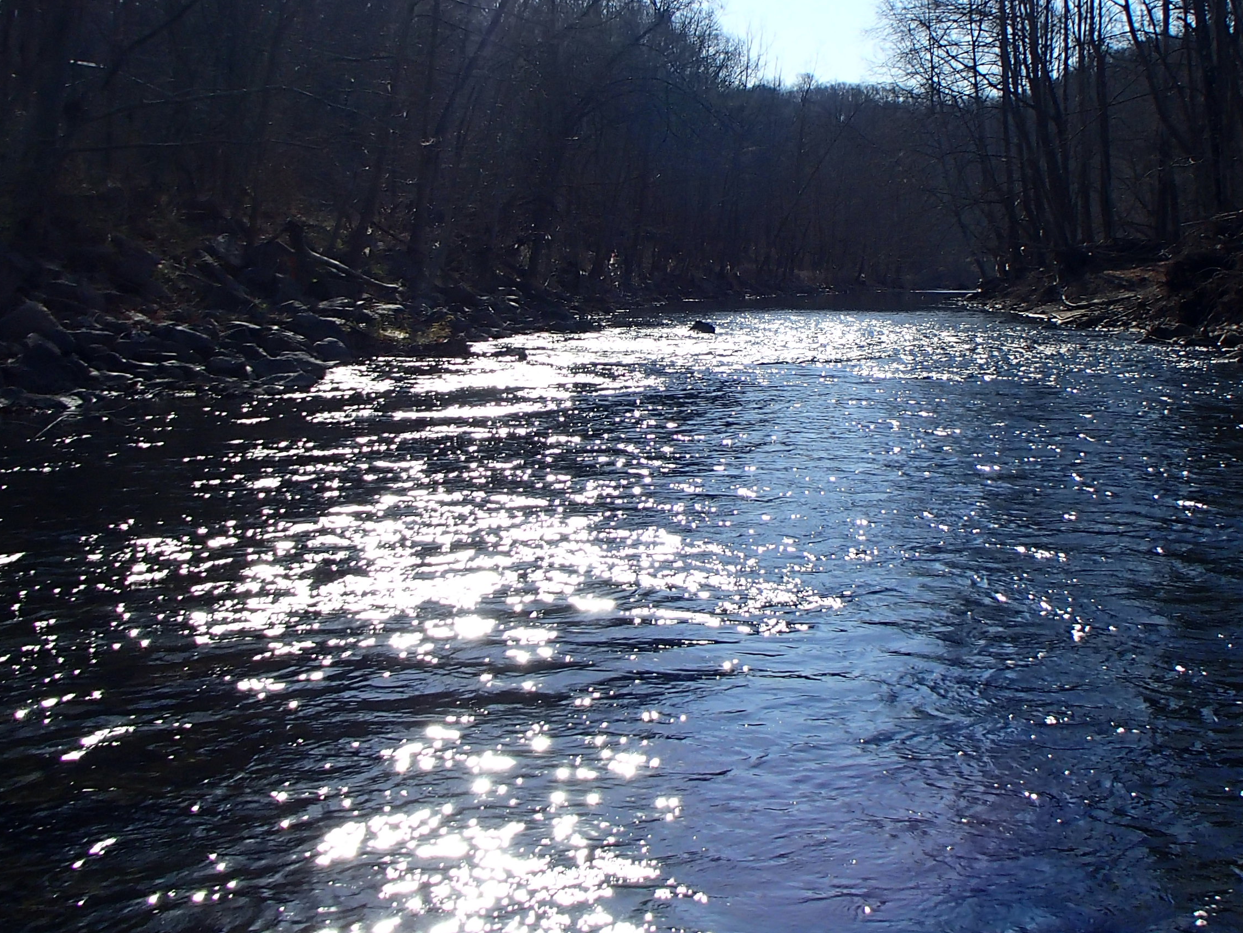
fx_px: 1760
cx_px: 827
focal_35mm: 49
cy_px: 312
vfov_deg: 29.5
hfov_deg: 38.5
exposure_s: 1/125
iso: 100
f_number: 11
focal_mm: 5
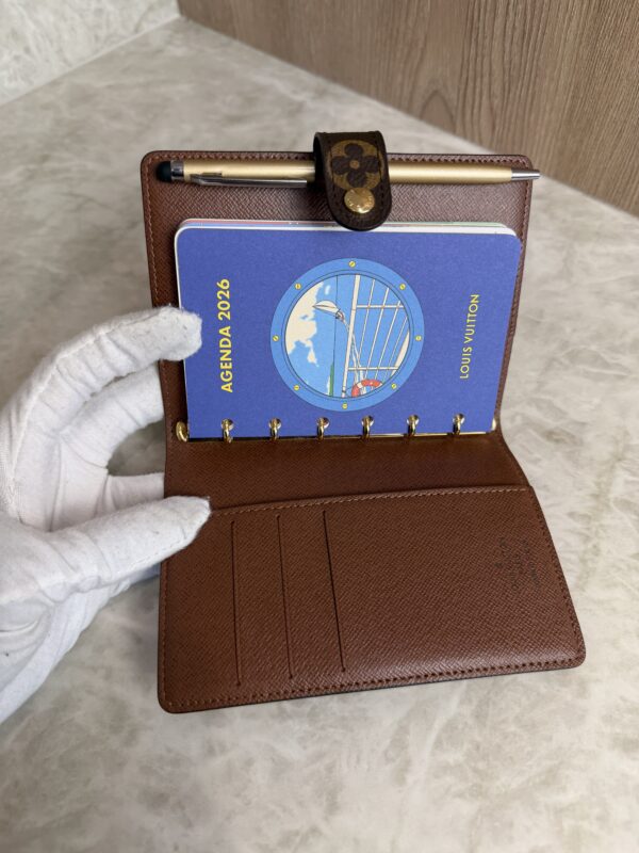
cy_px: 426
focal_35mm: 24
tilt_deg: -56.5
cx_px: 320
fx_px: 591
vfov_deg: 71.6
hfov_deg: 56.8
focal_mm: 6.76
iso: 80
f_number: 1.78
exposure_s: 1/120
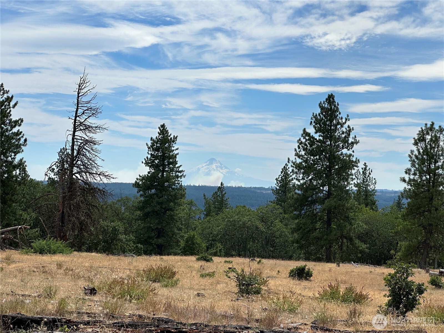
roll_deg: -2.6
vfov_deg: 19.1
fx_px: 988
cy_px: 166
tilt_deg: +1.3
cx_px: 222
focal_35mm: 77
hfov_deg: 25.3
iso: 32
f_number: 2.8
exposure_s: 1/1449
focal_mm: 9
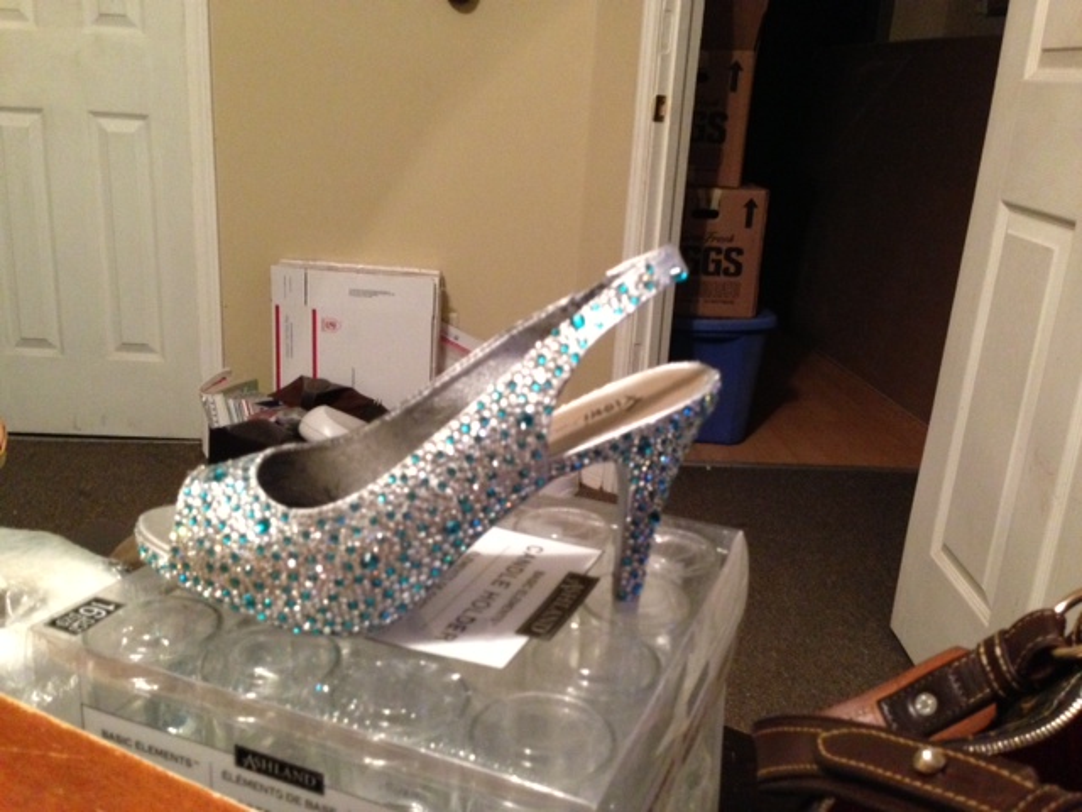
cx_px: 541
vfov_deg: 42.9
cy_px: 406
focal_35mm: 33
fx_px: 1031
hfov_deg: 55.4
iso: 500
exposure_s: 1/15
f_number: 2.4
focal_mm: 4.13
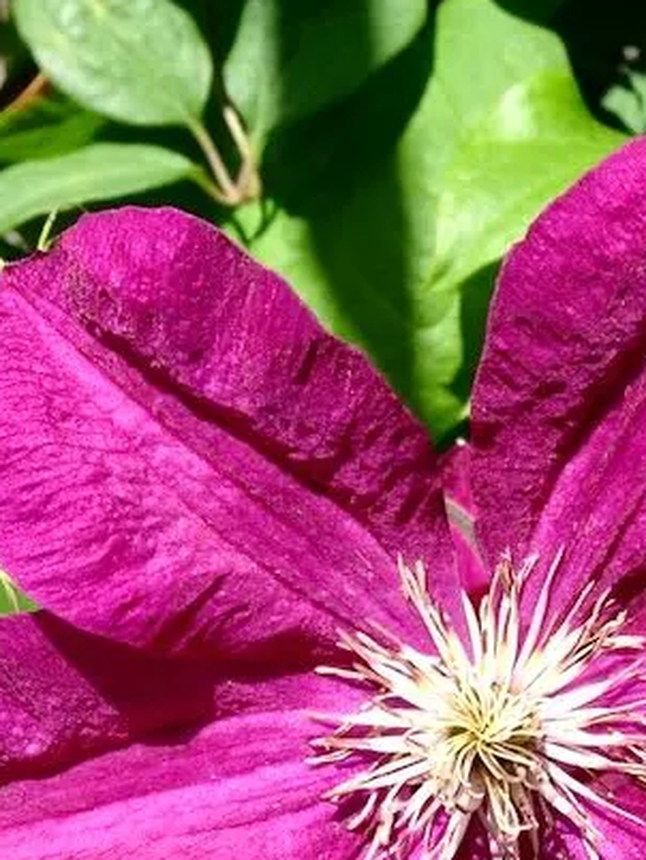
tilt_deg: -29.5
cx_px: 590
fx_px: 2088
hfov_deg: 17.3
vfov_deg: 23.0
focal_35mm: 84
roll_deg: -1.2
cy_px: 659
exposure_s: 1/786
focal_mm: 4.12
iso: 50
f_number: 2.4
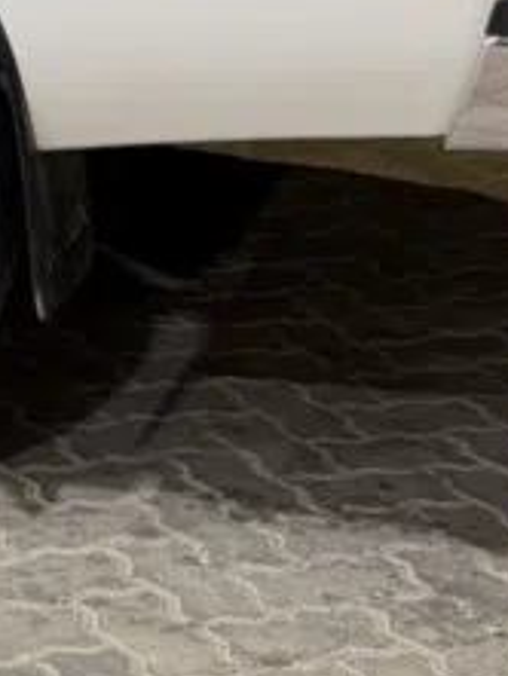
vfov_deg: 12.2
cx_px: -673
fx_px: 2893
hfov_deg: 9.1
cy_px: -546
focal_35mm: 148
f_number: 1.78
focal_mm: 6.76
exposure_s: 1/100
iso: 200
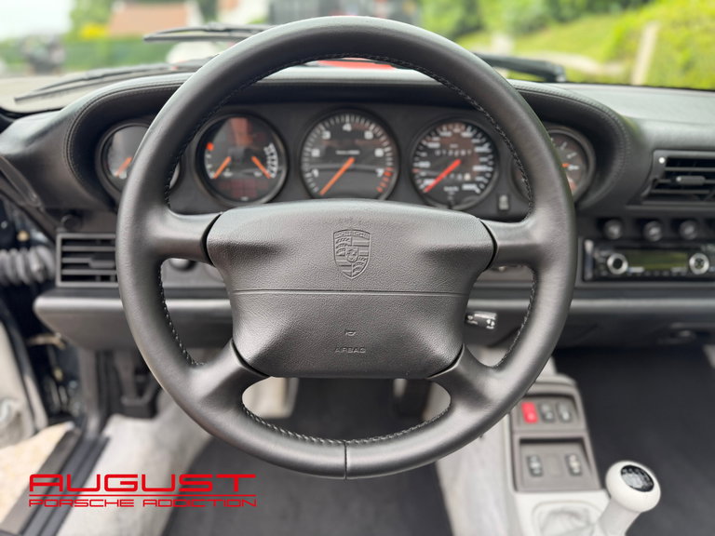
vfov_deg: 56.8
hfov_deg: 71.6
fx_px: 496
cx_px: 358
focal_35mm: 24
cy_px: 268
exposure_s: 1/244
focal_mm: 6.76
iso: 64
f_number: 1.78
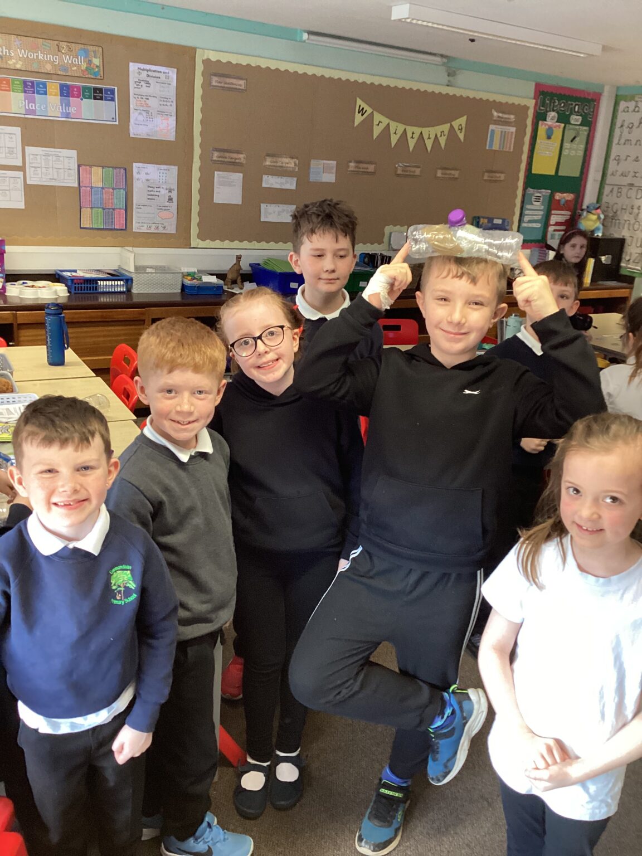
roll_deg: -2.9
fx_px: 767
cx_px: 321
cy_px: 428
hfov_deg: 45.4
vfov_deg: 58.4
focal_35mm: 31
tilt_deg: -19.3
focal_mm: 3.3
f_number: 2.4
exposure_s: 1/60
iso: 125
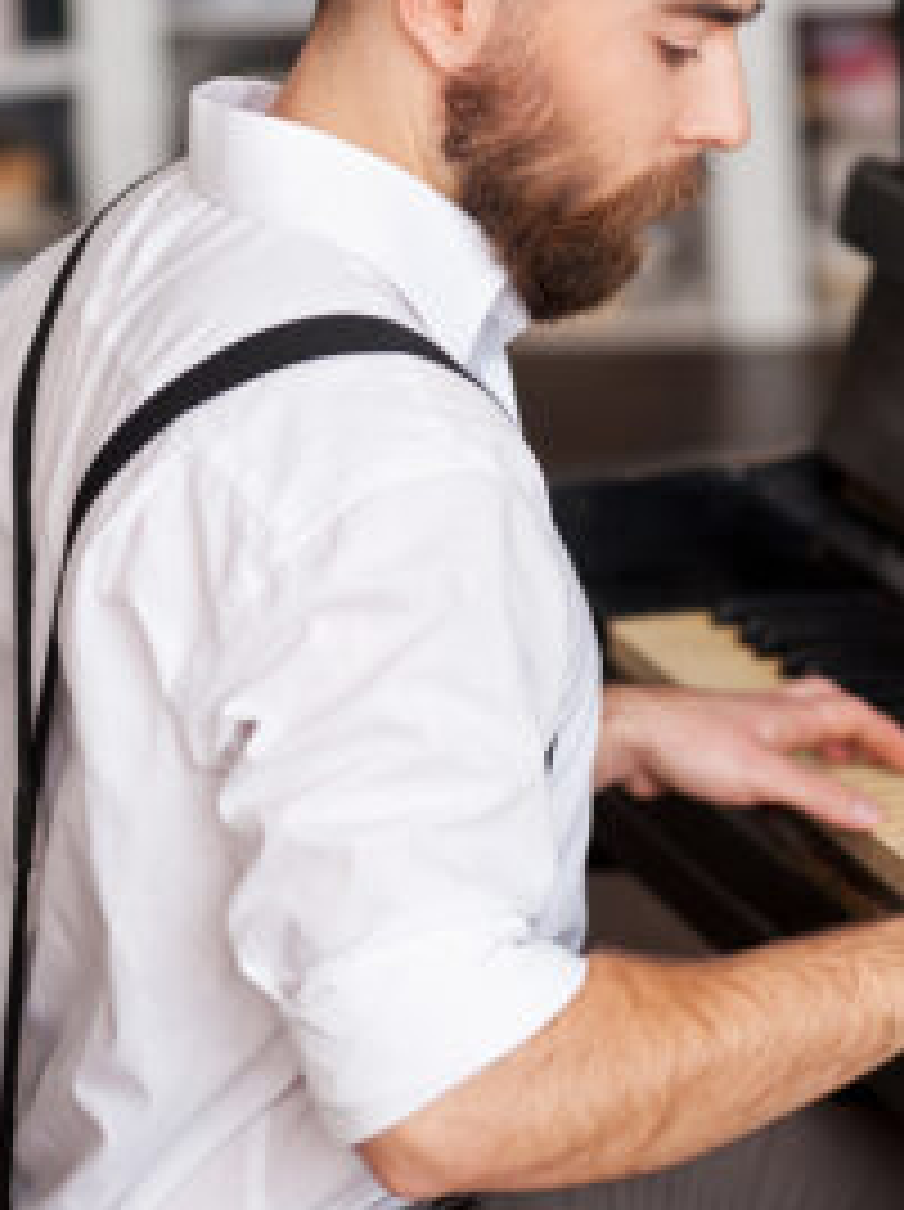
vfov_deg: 9.0
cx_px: 803
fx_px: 7679
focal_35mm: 220
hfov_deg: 6.7
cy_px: 472
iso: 320
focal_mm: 110
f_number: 2.8
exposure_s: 1/125
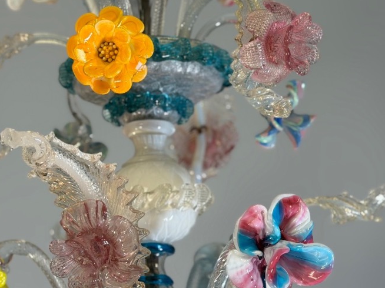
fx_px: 934
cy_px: 89
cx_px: 155
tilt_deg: +17.2
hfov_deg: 23.3
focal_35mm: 84
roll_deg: -0.6
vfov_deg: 17.5
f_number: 1.78
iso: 50
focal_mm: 6.76
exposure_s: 1/50
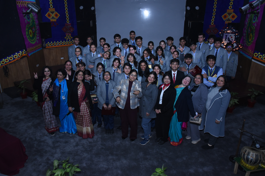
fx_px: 177
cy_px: 88
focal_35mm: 24
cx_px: 132
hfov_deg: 73.7
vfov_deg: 53.1
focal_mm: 24
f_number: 7.1
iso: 2500
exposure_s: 1/125
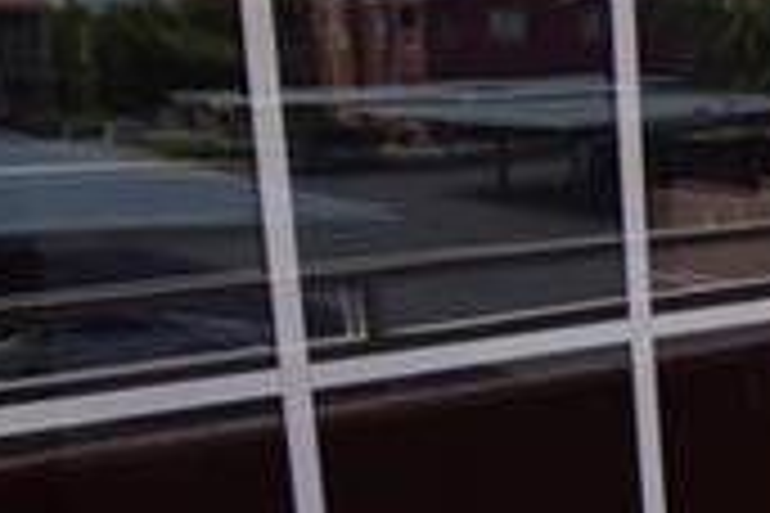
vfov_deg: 19.4
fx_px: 1497
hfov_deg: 21.8
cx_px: 1270
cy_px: 349
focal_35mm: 70
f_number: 7.1
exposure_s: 1/200
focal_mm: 10
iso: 100
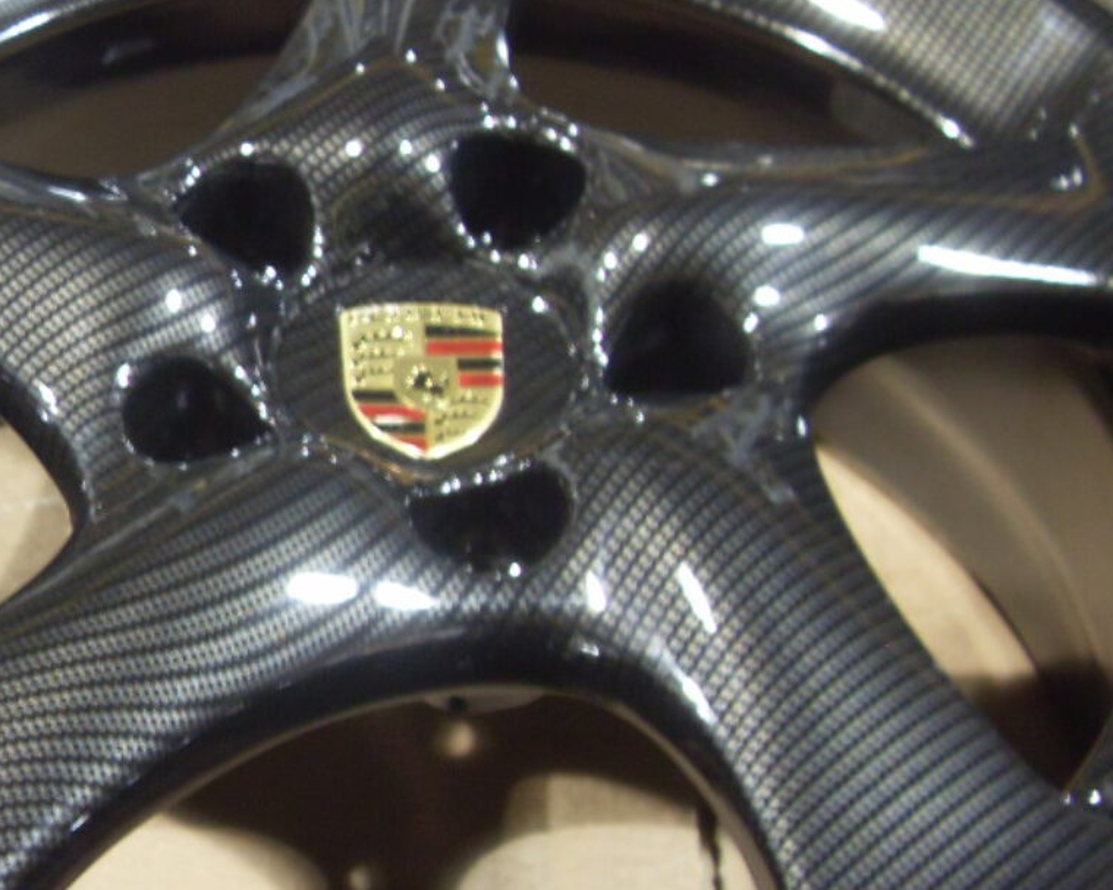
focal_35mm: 63
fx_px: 2075
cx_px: 396
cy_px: 537
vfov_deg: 24.2
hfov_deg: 29.9
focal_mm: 6.3
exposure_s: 1/6
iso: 200
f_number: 2.8
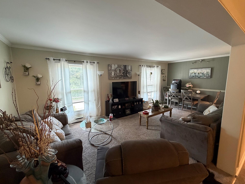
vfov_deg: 81.8
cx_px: 122
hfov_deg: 98.2
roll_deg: +0.4
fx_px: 106
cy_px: 90
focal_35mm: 15
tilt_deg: -7.7
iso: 400
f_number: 2.2
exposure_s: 1/60
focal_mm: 2.22
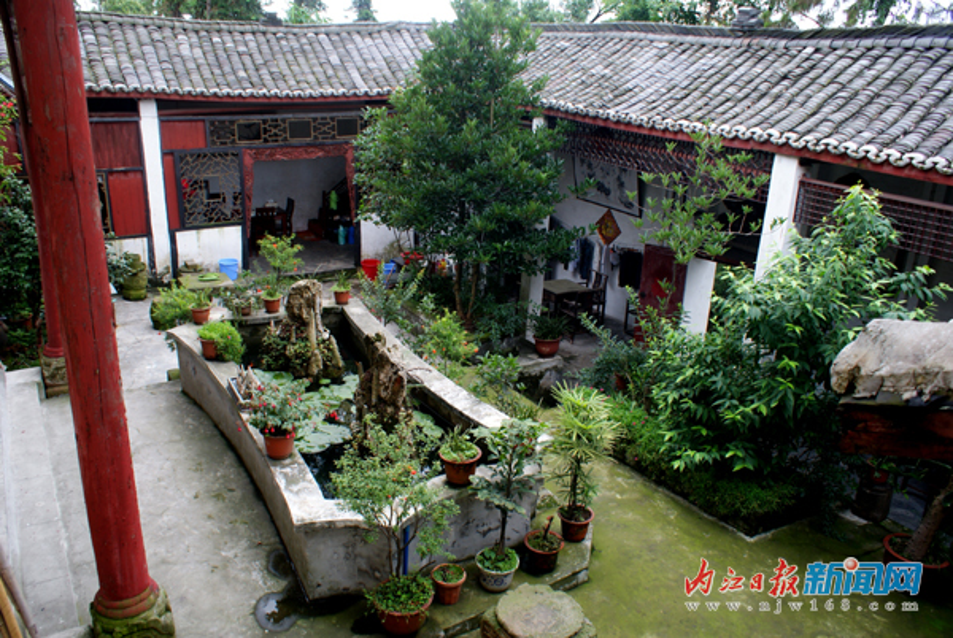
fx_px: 716
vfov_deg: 48.1
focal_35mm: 27
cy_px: 319
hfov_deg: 67.3
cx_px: 476
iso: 100
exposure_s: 1/50
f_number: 5.6
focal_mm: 18
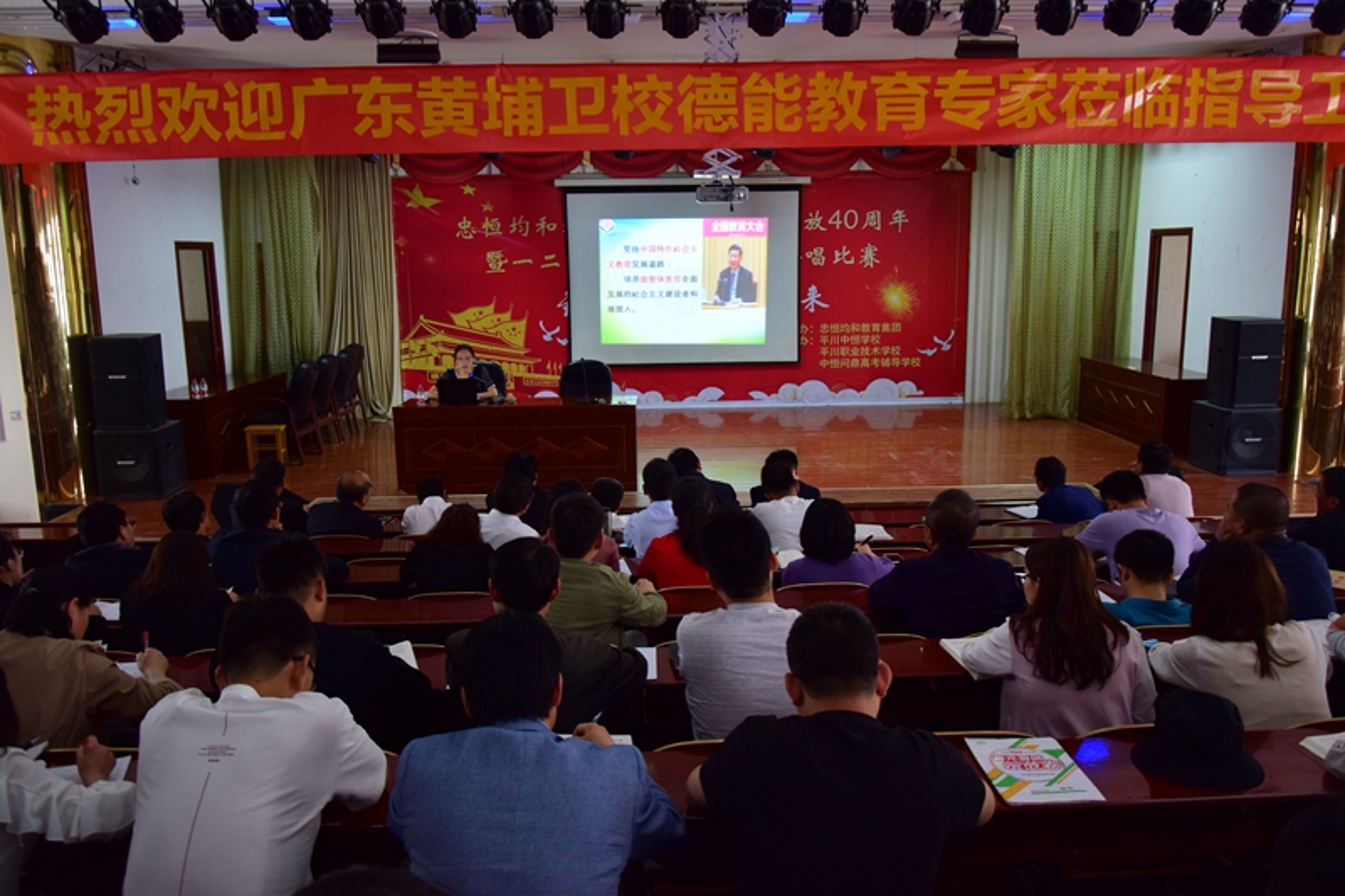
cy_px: 448
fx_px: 1008
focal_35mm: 27
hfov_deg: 67.4
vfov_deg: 47.9
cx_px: 672
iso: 400
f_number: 3.5
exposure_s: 1/30
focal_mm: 18
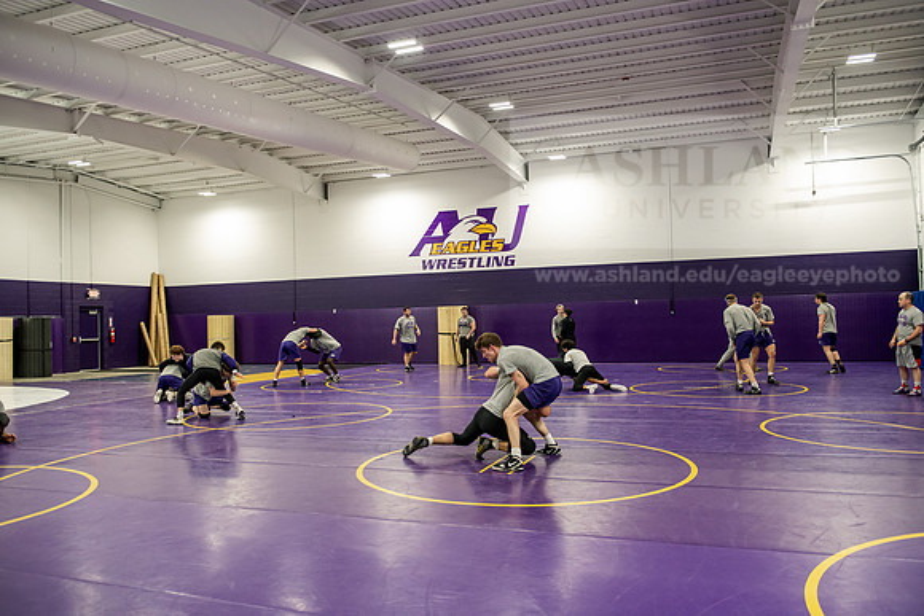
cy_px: 308
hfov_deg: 63.6
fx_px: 744
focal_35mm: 29
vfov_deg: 45.0
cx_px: 462
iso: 2000
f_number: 3.5
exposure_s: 1/250
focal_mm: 29
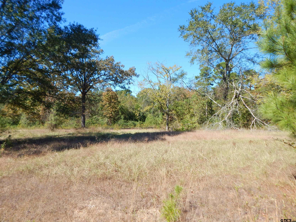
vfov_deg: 61.1
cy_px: 111
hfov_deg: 76.4
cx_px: 148
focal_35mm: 22
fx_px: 188
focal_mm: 4
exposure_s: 1/800
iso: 125
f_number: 3
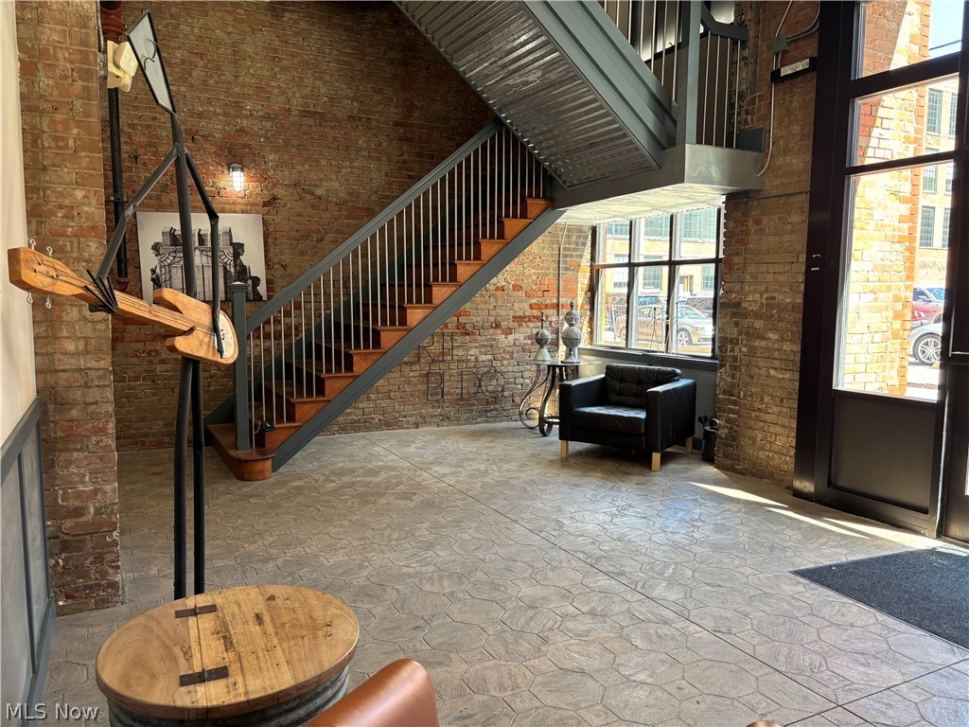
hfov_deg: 67.3
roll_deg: -0.2
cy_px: 364
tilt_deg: -6.0
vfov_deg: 53.1
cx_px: 484
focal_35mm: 26
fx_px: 728
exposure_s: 1/110
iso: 125
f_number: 1.6
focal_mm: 5.96
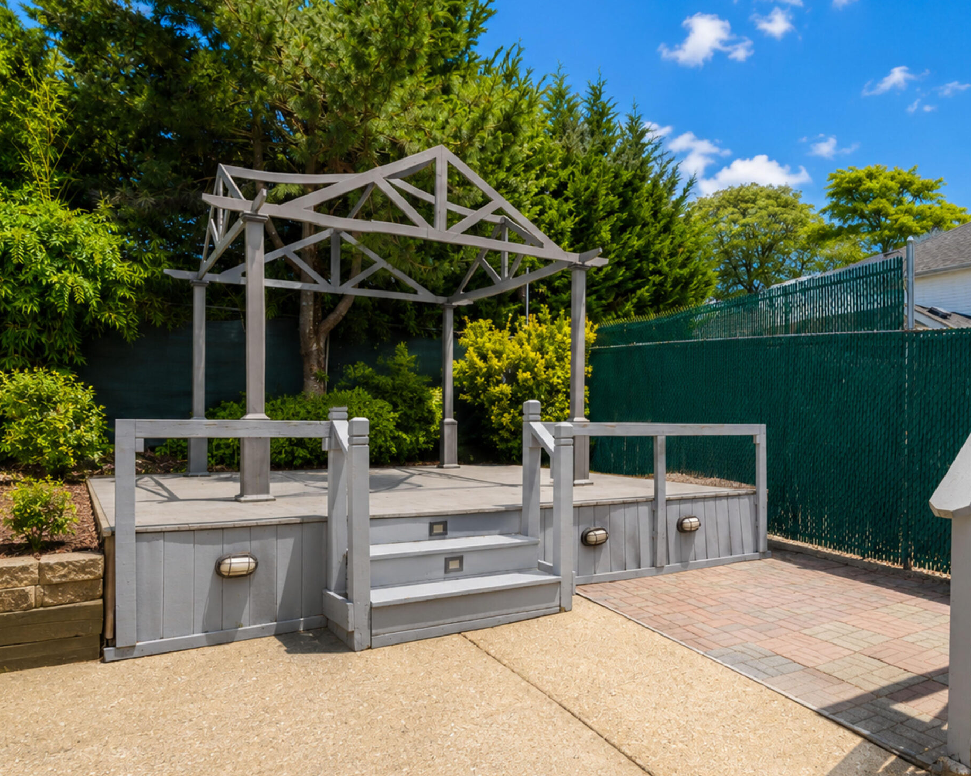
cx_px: 562
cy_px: 415
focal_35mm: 21
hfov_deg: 77.1
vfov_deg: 65.4
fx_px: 603
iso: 100
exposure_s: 1/80
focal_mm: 16
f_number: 4.5
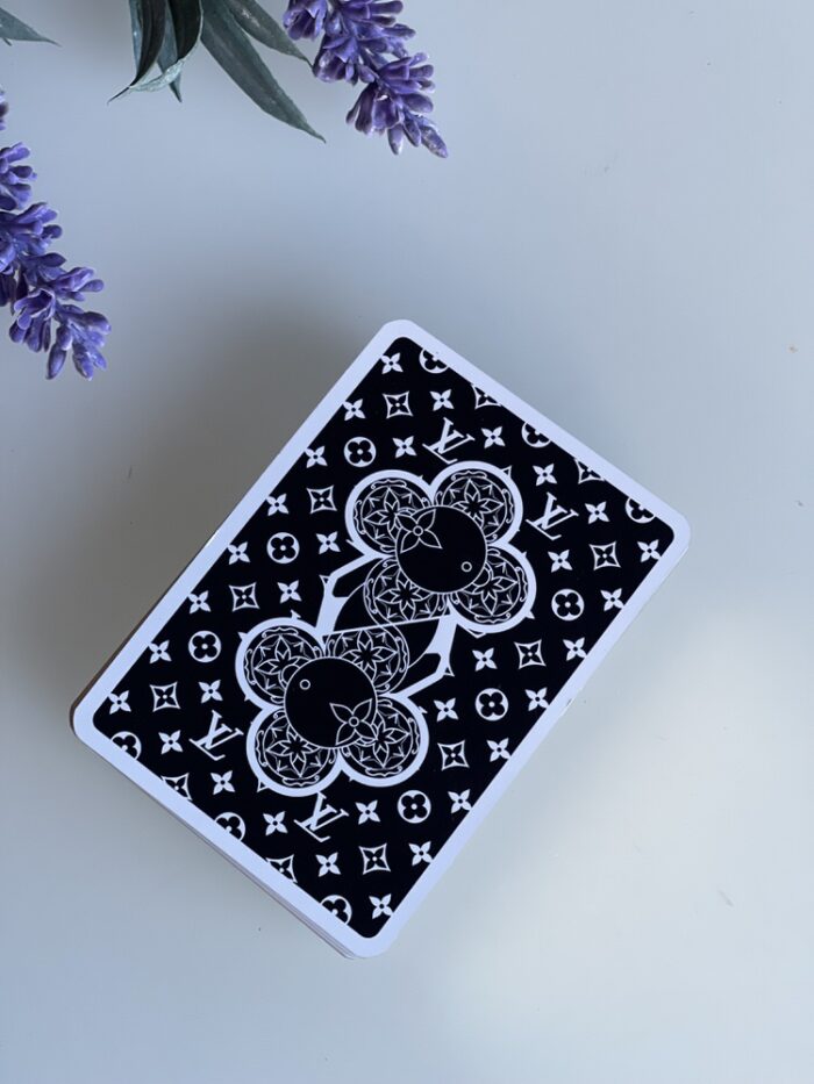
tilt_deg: -76.2
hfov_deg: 22.9
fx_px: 2006
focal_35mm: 64
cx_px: 407
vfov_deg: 30.3
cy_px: 542
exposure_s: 1/121
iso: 160
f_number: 2.2
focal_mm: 7.5
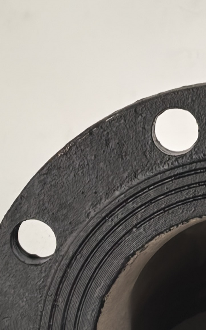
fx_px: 1276
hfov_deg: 9.1
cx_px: 237
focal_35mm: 142
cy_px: 285
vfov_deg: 14.6
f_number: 2
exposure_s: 1/100
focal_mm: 8.5
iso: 160
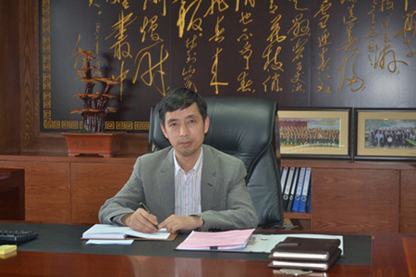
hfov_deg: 29.9
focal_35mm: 68
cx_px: 208
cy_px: 138
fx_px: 779
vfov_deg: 20.1
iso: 800
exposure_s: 1/60
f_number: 5.3
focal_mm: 45
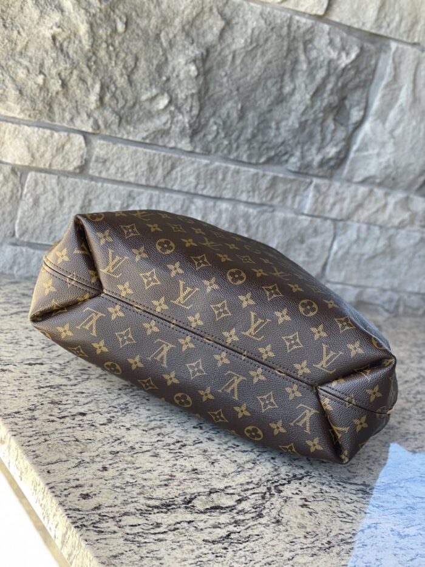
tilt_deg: -15.1
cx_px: 212
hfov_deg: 22.9
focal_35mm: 64
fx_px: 1047
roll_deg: -16.5
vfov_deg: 30.3
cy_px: 284
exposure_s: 1/121
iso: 40
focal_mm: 7.5
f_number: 2.2
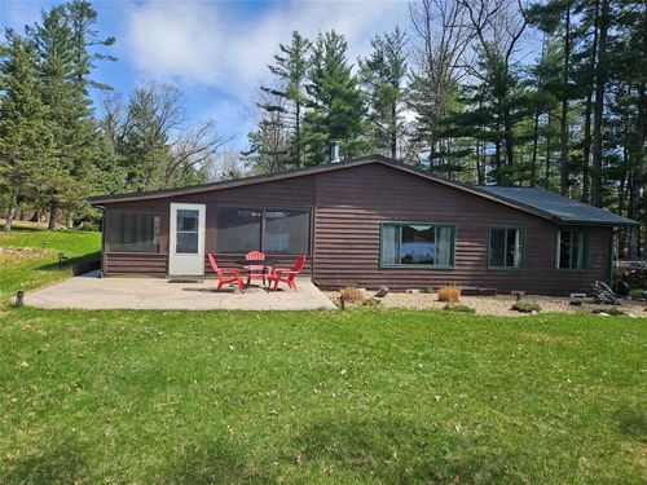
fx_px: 430
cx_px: 324
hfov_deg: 73.9
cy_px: 242
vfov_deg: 58.9
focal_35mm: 23
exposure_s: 1/963
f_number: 1.8
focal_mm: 5.4
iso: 25
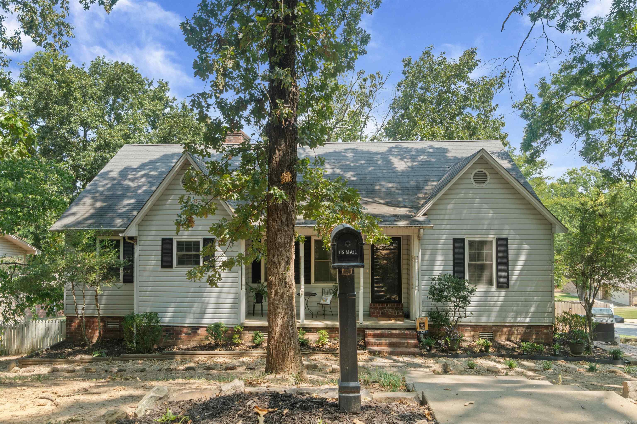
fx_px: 478
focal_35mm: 27
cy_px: 212
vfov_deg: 47.9
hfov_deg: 67.4
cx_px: 318
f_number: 9
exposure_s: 1/30
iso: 250
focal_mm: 18
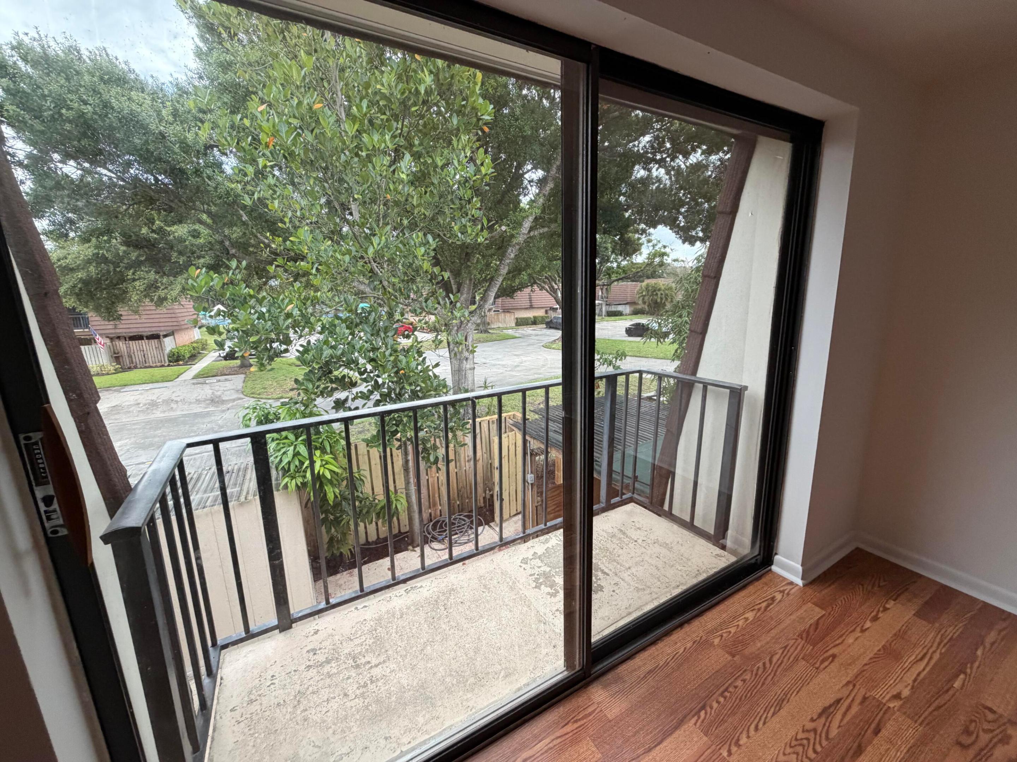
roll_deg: +0.9
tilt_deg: -11.9
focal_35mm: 14
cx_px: 508
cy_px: 381
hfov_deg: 102.1
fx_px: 411
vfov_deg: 85.7
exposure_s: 1/121
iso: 250
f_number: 2.2
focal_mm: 2.22
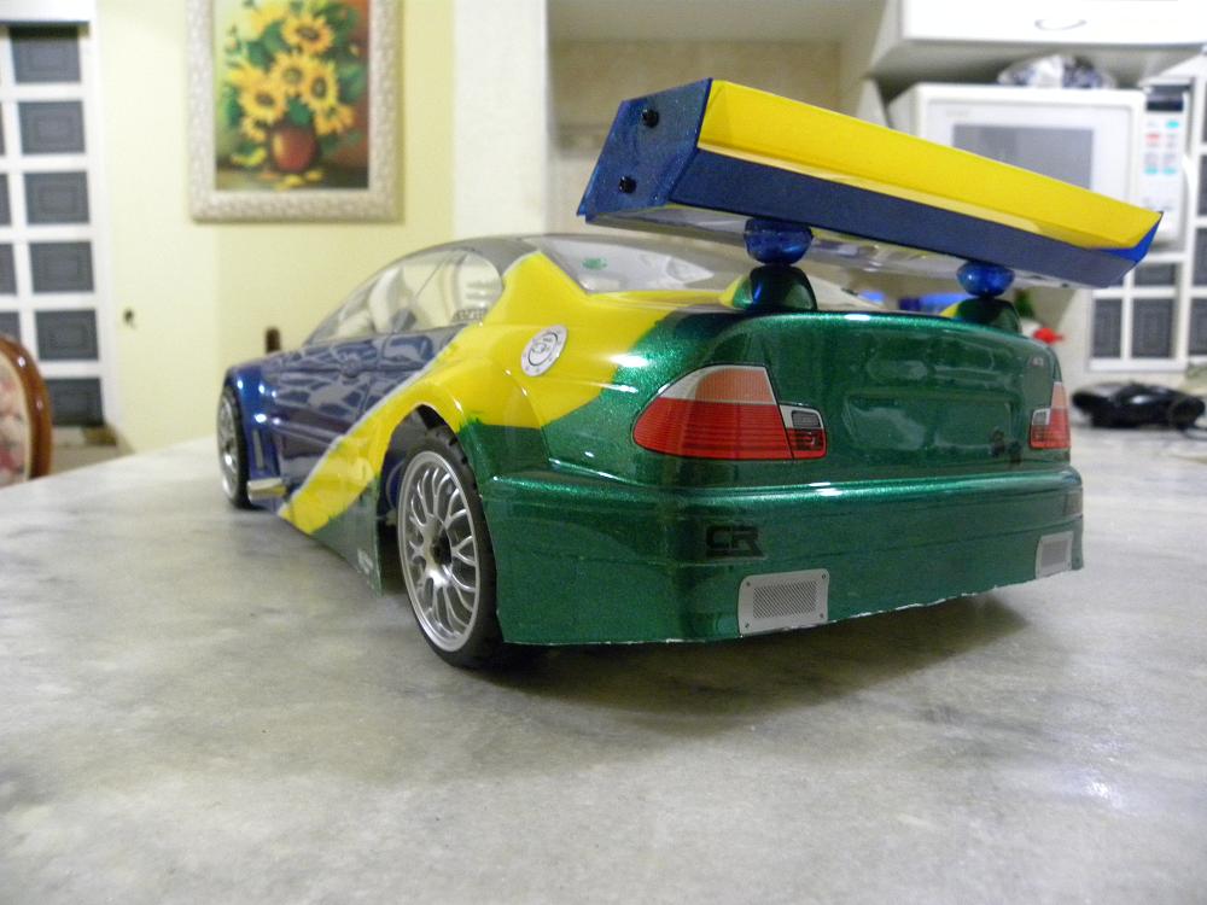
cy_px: 452
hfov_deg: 67.3
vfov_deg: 53.1
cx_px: 604
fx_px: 907
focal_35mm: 26
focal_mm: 4.6
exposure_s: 1/9.1
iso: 476
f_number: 2.8
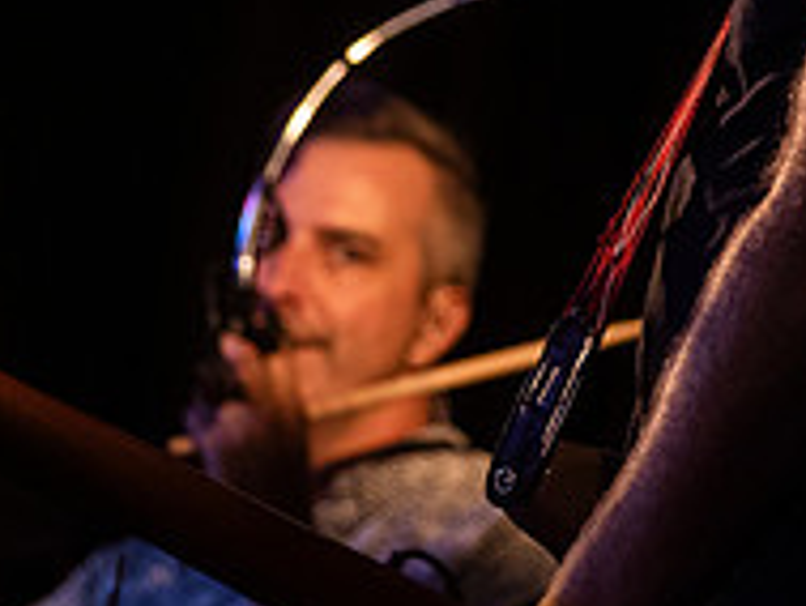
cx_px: 674
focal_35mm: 369
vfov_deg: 4.0
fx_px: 8597
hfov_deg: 5.4
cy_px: -186
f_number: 3.2
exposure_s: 1/125
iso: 2000
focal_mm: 125
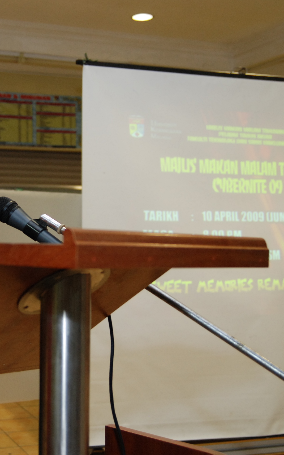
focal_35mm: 60
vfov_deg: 34.0
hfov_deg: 21.3
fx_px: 743
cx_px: 42
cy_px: 227
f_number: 2.8
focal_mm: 26
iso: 500
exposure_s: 1/60
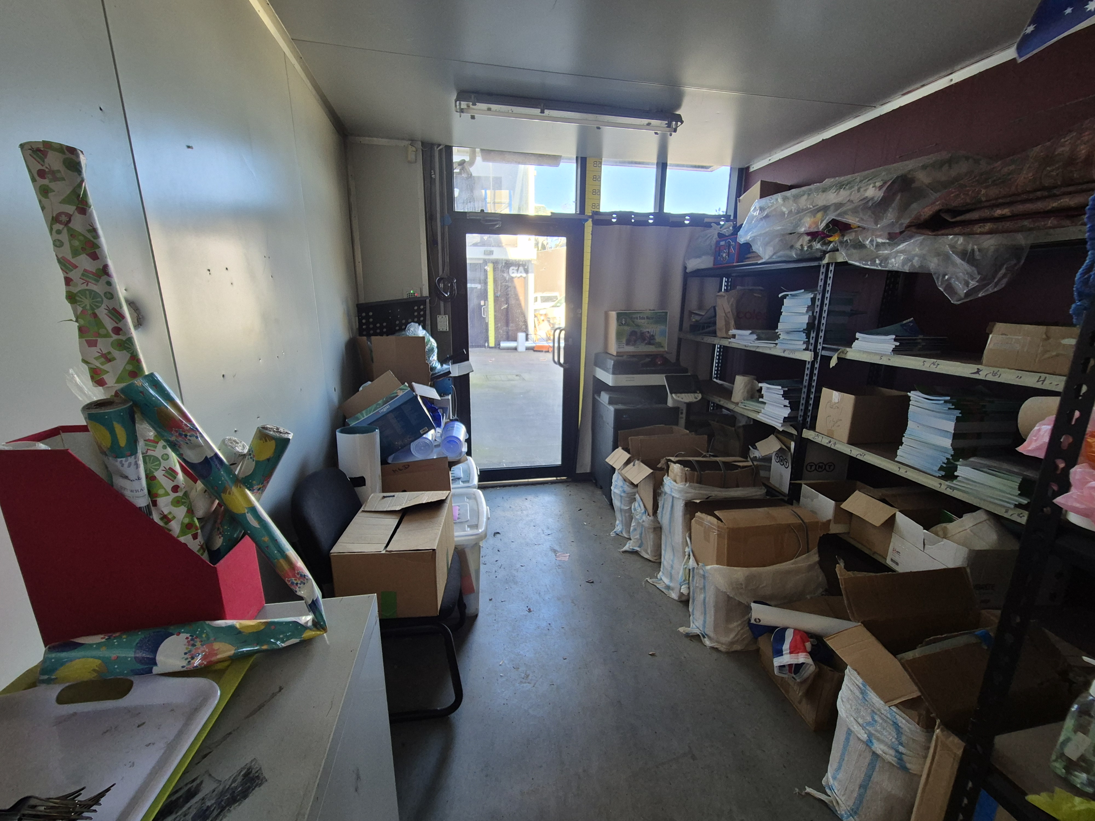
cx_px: 548
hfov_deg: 106.2
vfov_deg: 89.9
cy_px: 410
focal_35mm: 13
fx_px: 411
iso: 160
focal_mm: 2.2
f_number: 2.2
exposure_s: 1/50
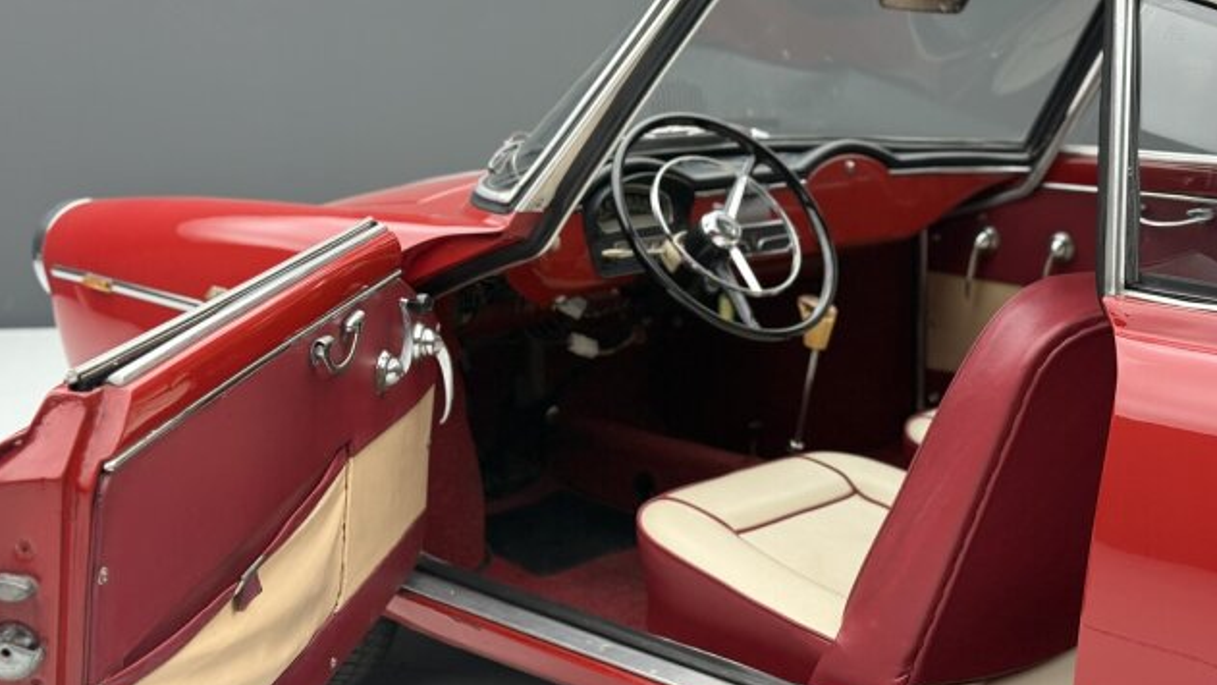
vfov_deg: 22.6
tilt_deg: -13.3
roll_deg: -0.4
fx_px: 1710
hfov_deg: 39.2
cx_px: 602
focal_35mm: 53
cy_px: 399
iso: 200
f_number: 1.78
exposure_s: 1/50
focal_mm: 6.76
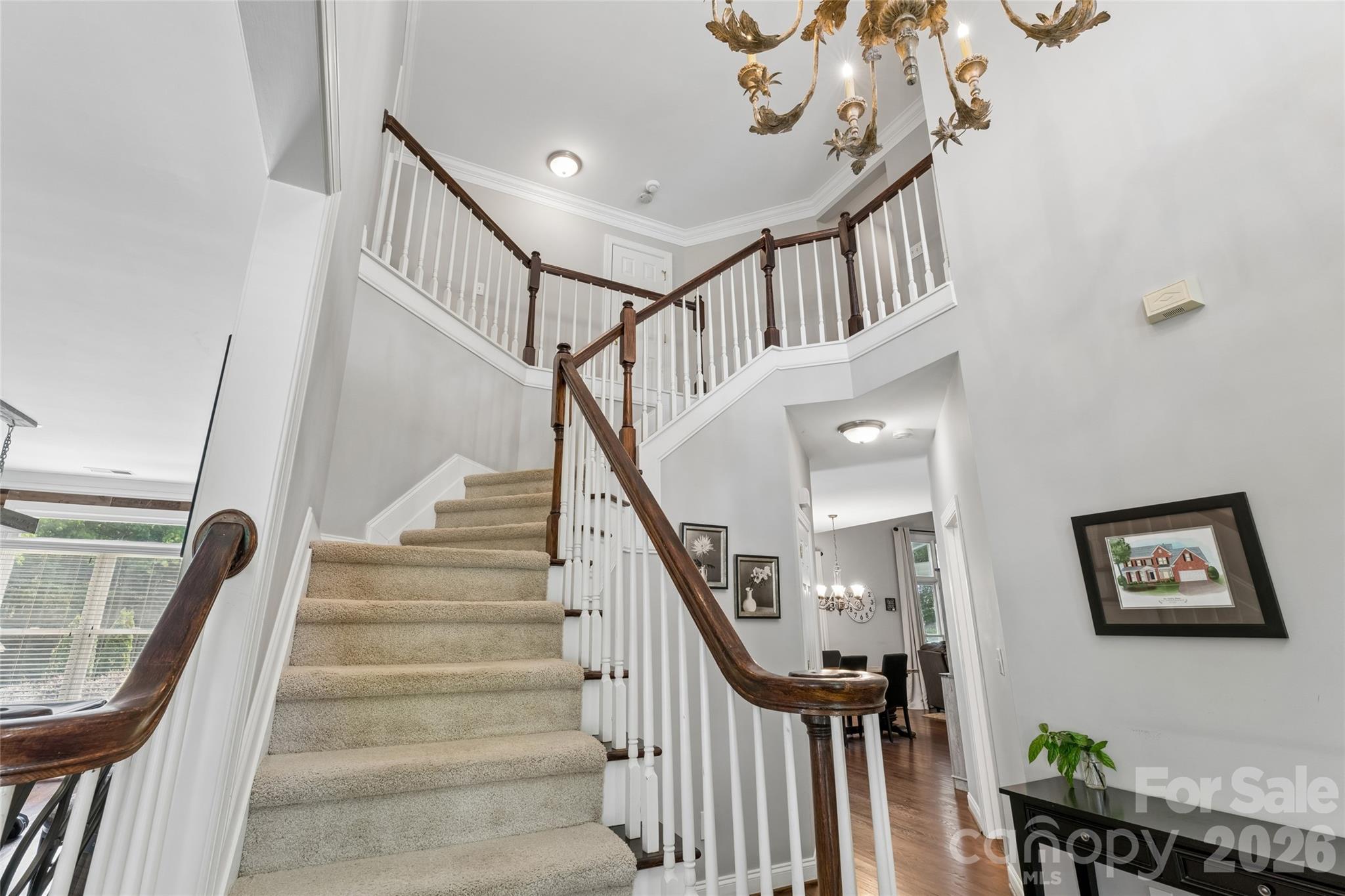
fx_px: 594
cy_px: 448
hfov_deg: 97.1
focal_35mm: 16
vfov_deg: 74.1
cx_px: 672
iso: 400
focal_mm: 15.9
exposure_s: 1/3.33
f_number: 13
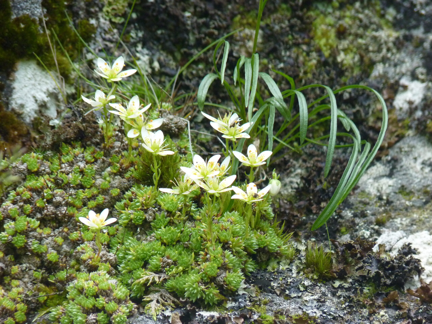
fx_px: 6028
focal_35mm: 483
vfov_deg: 3.1
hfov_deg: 4.1
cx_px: 216
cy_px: 162
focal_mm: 85.9
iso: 400
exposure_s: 1/250
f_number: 5
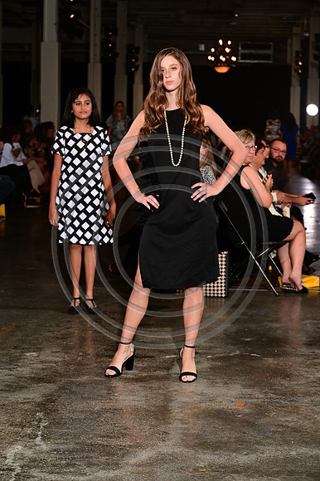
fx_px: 1041
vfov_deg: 26.0
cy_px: 240
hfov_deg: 17.5
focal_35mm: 78
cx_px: 160
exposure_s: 1/160
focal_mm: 78
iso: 1000
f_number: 6.3
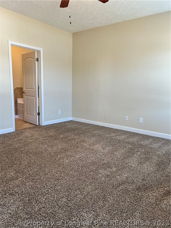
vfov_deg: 67.3
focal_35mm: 26
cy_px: 114
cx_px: 86
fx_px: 171
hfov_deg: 53.1
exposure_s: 1/75
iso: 125
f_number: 1.5
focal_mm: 5.7
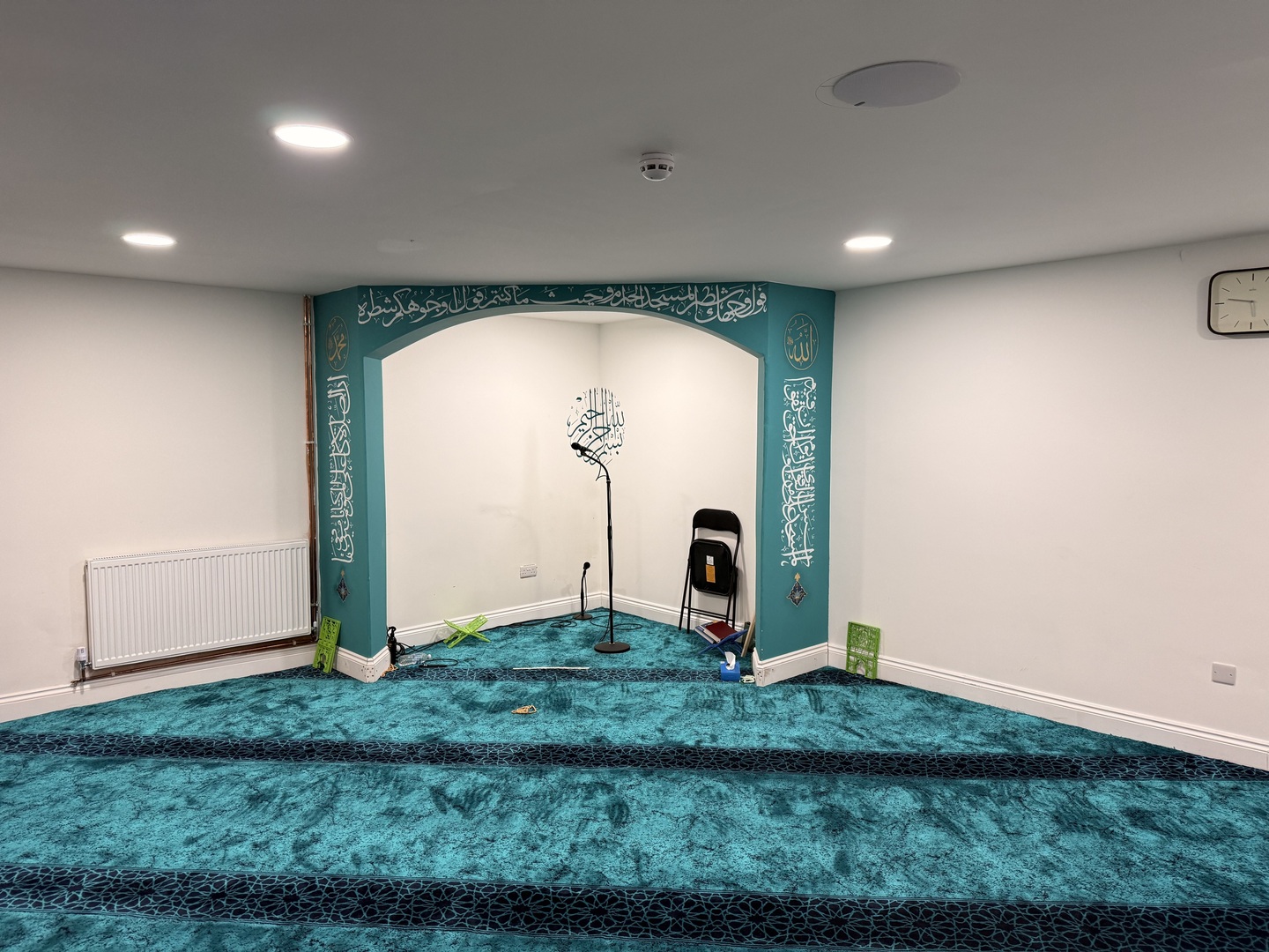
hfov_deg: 71.6
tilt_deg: -3.6
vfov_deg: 56.8
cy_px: 476
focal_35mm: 24
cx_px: 634
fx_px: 880
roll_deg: -0.5
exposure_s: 1/100
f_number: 1.78
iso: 160
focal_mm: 6.76
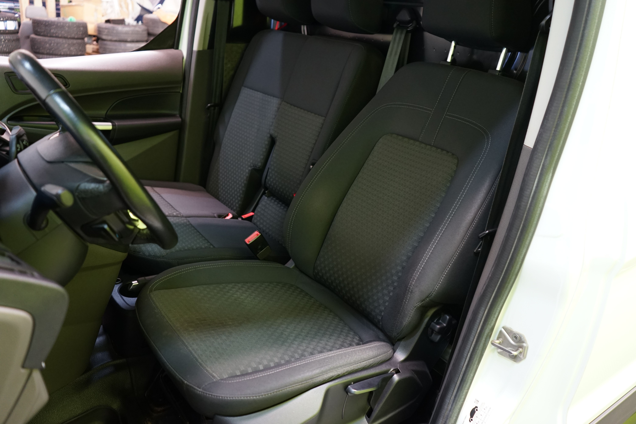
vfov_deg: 46.4
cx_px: 318
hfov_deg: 65.5
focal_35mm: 28
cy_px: 212
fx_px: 495
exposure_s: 1/30
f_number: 3.5
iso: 1250
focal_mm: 28
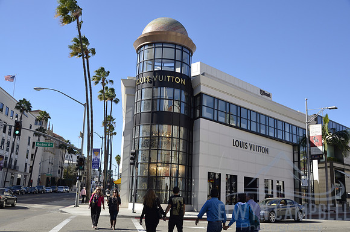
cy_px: 116
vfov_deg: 36.7
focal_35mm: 36
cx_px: 175
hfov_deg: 53.2
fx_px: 349
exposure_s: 1/250
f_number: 8
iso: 140
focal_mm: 24
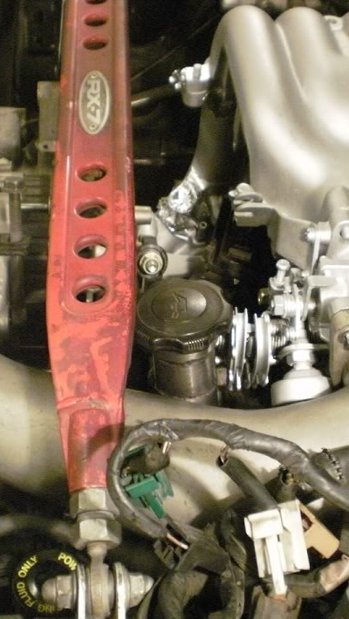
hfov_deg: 22.7
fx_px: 871
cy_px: 312
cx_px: 187
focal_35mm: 53
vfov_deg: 39.2
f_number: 3.1
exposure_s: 1/15
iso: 640
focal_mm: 6.3
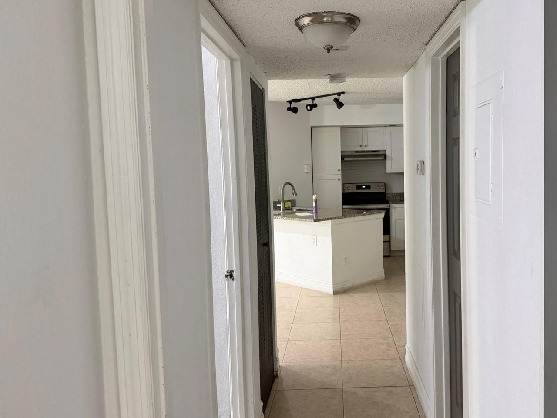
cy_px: 194
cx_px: 341
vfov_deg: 46.8
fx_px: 483
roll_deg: +1.6
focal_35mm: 30
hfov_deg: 59.3
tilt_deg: -3.9
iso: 500
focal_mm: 6.76
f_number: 1.78
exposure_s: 1/60
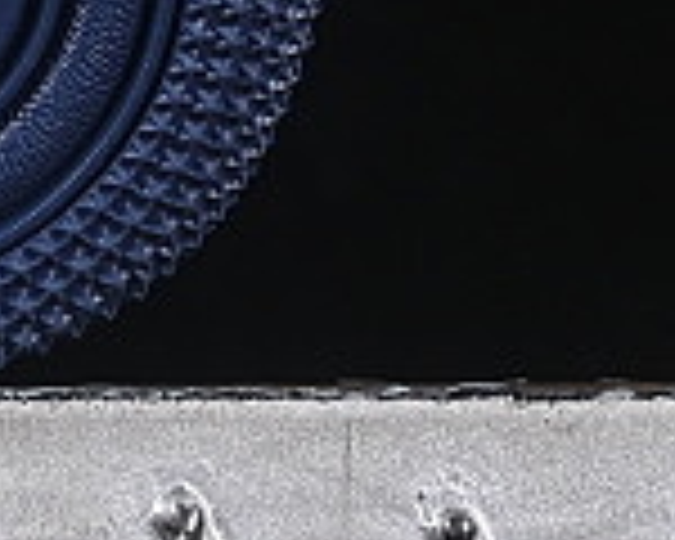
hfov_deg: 3.7
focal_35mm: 508
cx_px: -1395
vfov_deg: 3.0
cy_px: -626
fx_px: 10149
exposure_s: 1/60
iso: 160
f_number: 6.3
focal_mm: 50
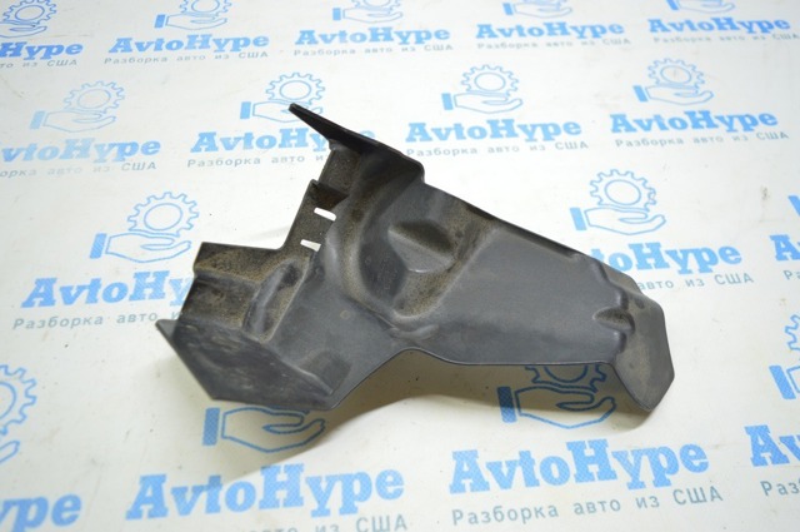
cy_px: 266
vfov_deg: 43.5
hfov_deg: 62.0
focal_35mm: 30
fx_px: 666
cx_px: 400
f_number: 3.5
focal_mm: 20
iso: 400
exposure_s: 1/40
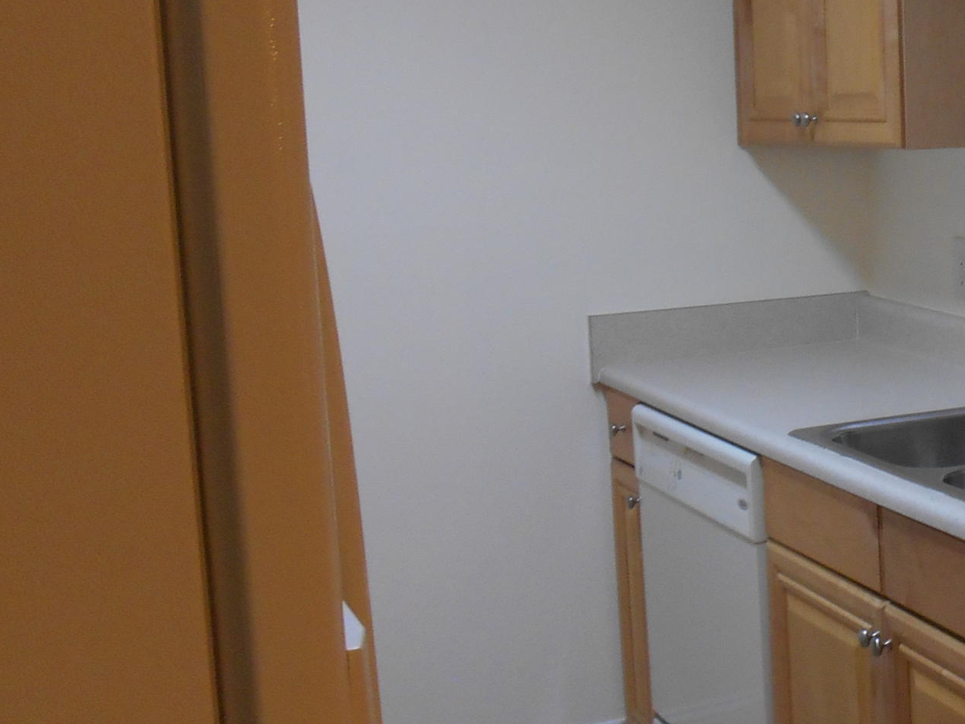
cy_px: 233
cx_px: 1049
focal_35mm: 62
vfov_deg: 23.5
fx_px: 1729
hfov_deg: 28.5
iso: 180
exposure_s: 1/30
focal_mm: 4.7
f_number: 3.4
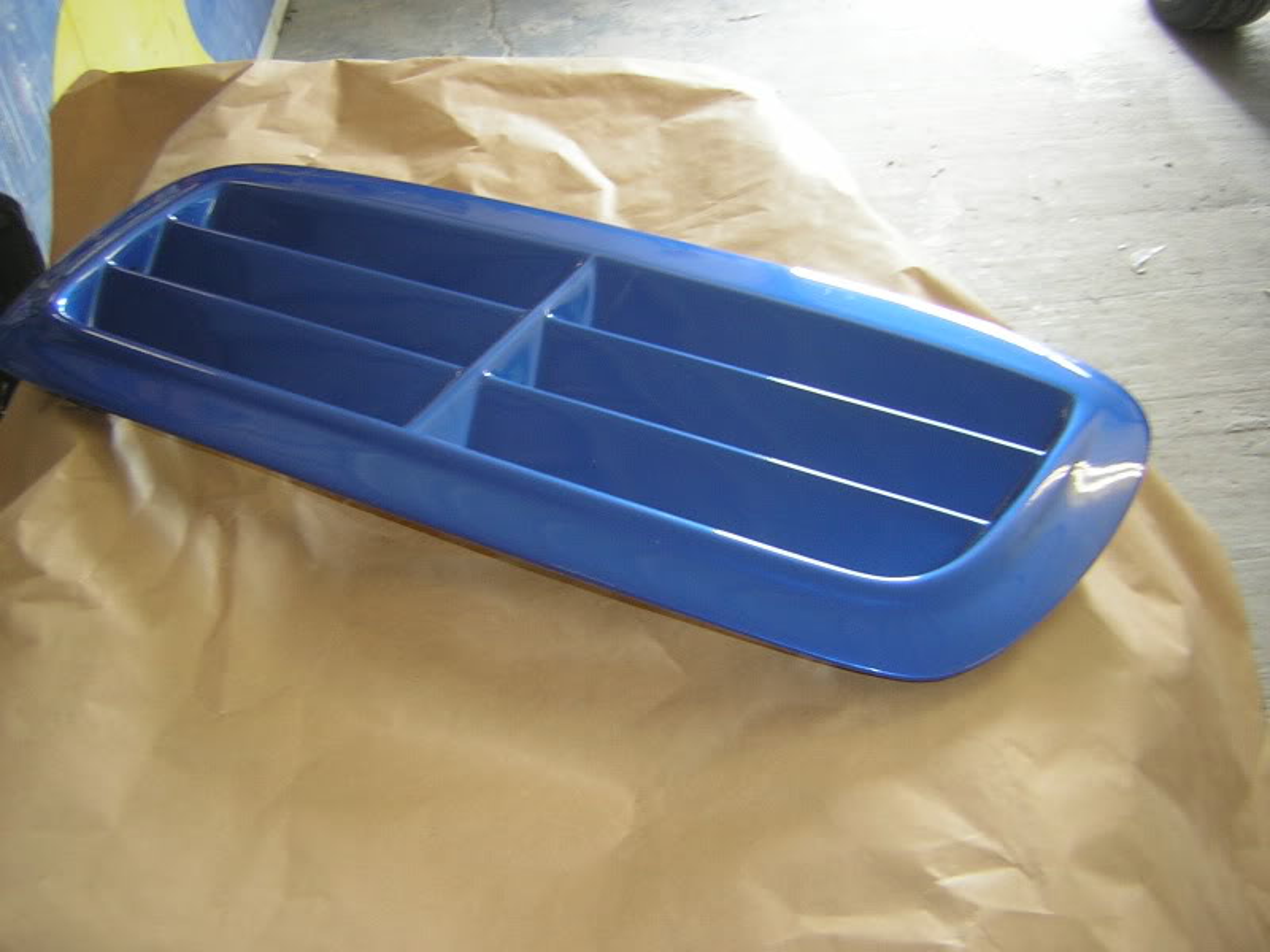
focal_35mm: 36
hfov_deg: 51.4
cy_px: 476
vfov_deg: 39.7
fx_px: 1321
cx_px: 635
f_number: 2.6
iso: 50
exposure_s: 1/16
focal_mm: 4.7
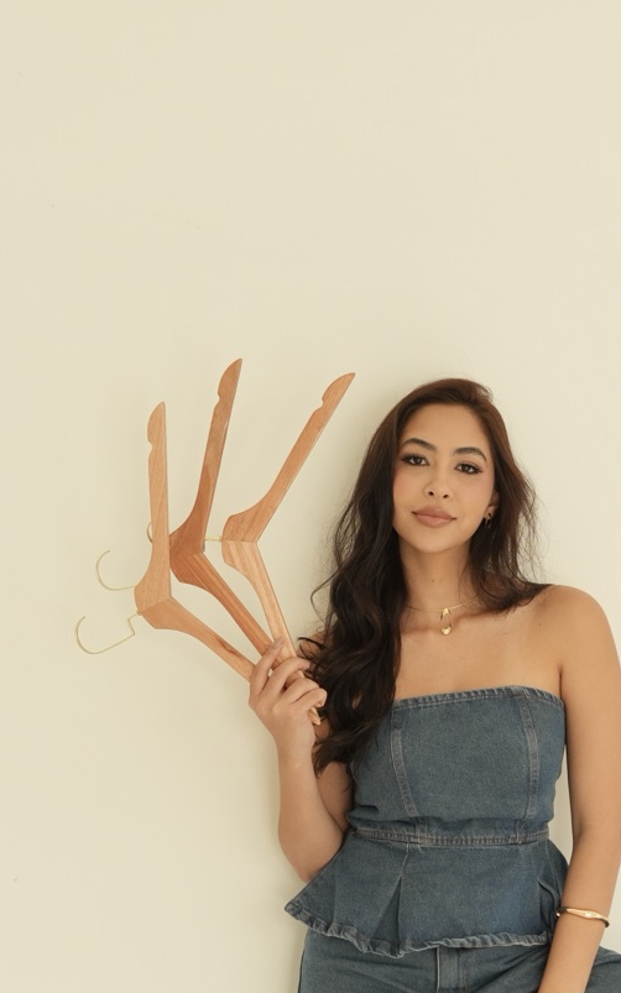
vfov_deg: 25.1
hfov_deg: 16.3
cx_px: 412
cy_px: 885
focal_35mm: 80
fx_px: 2166
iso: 400
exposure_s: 1/500
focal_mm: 35
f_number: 2
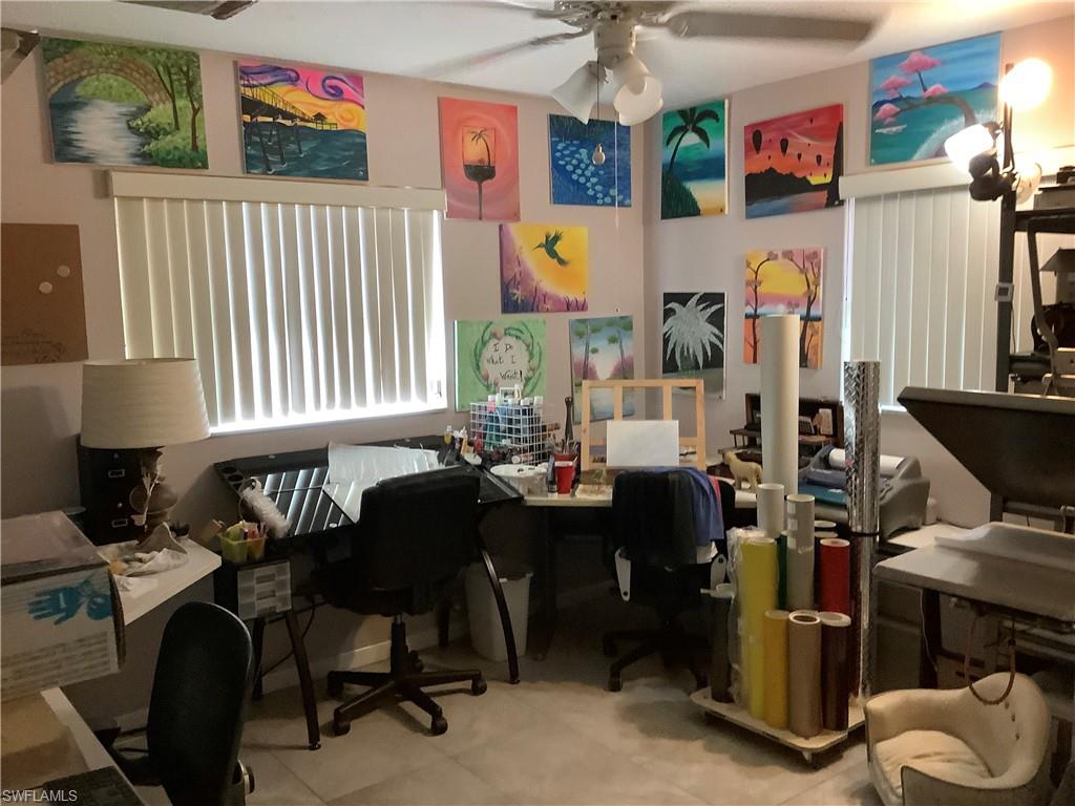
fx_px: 963
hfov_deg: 58.4
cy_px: 403
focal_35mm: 31
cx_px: 538
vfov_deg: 45.4
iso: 400
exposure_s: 1/25
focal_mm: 3.3
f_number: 2.4
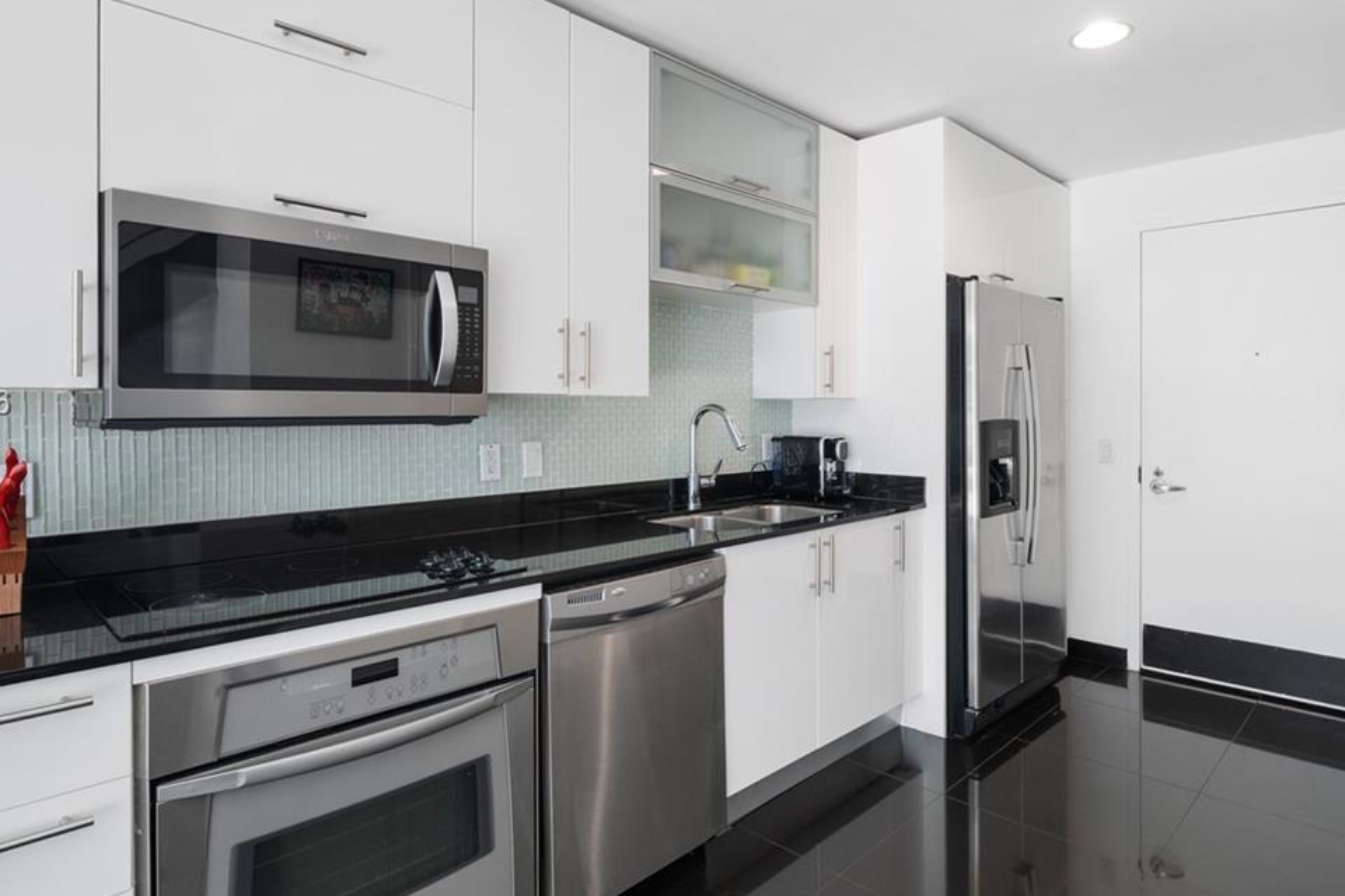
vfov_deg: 61.8
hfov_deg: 84.0
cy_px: 405
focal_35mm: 20
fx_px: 747
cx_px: 695
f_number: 9
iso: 500
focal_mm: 12
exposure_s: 1/6
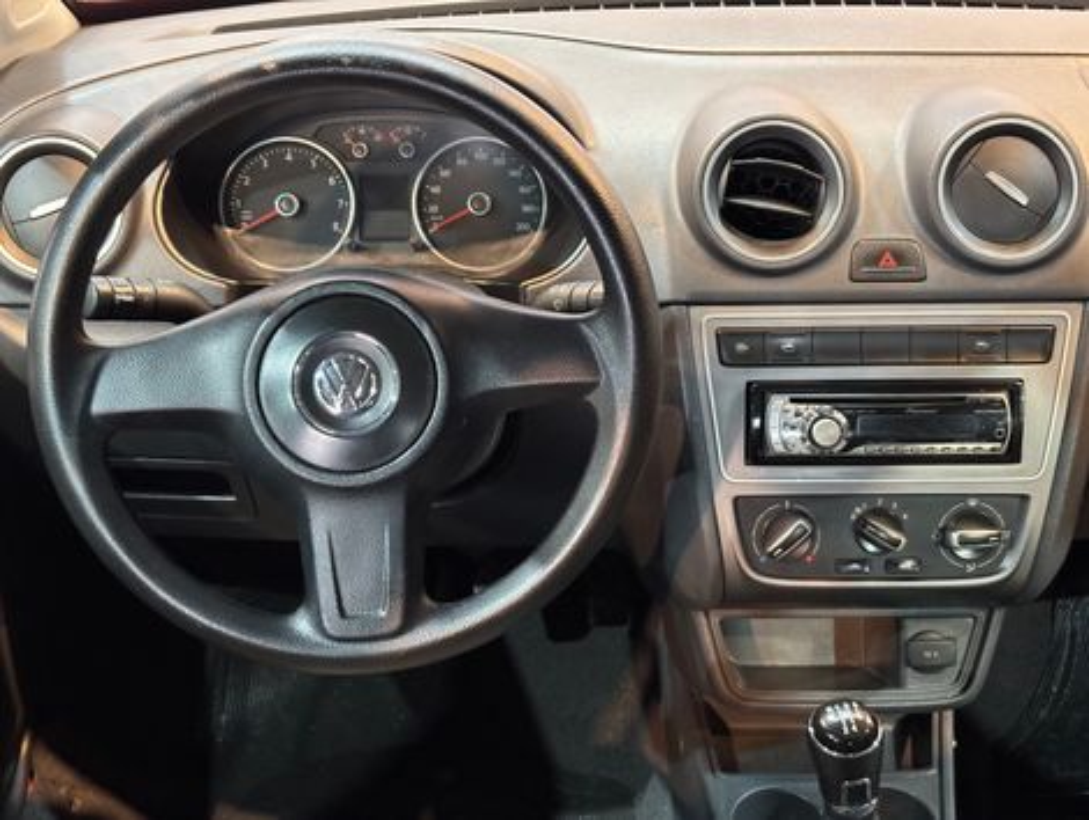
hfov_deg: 36.8
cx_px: 544
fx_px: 1638
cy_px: 410
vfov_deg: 28.1
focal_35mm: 52
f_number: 1.6
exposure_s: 1/24
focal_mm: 5.96
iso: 400
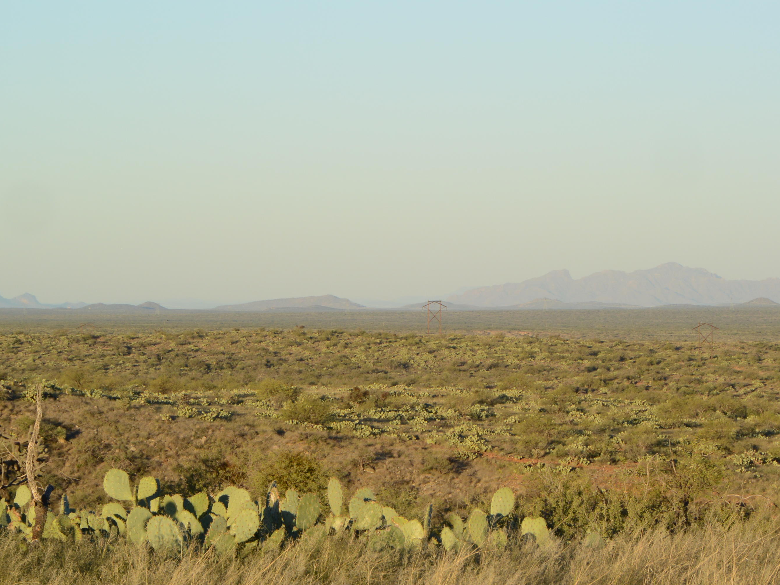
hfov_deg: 10.9
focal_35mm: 182
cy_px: 292
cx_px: 382
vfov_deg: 8.2
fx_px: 4101
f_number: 11
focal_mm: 62.3
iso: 160
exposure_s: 1/100
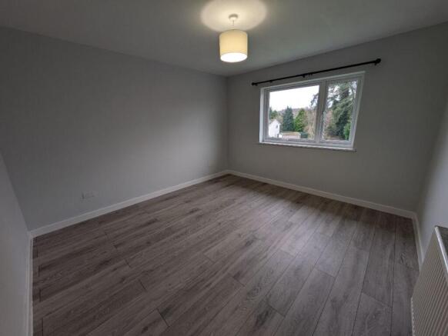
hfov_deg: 102.0
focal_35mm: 14
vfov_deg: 85.7
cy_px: 168
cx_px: 224
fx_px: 181
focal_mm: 1.83
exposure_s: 1/33.3
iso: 55
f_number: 2.2
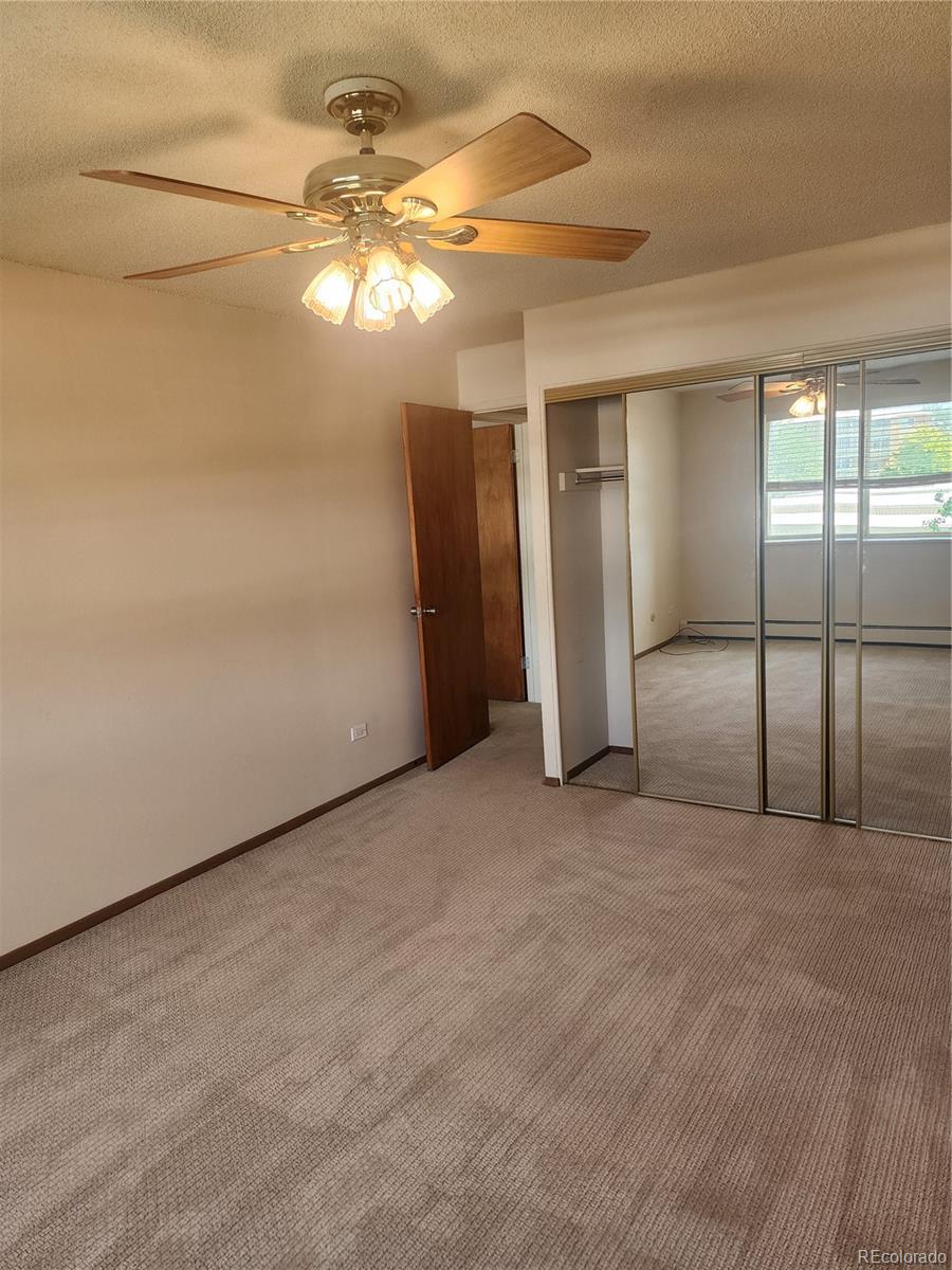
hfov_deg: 58.9
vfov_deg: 73.9
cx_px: 476
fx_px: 843
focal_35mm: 23
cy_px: 635
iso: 125
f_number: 1.8
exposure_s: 1/180
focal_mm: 6.4
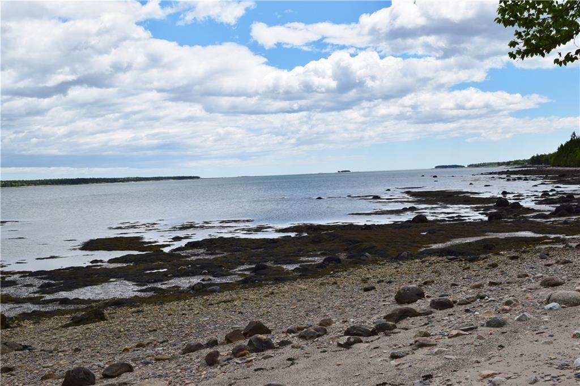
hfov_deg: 46.4
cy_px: 193
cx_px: 290
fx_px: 676
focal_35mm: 42
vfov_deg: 31.9
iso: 220
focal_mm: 28
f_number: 11
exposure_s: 1/500
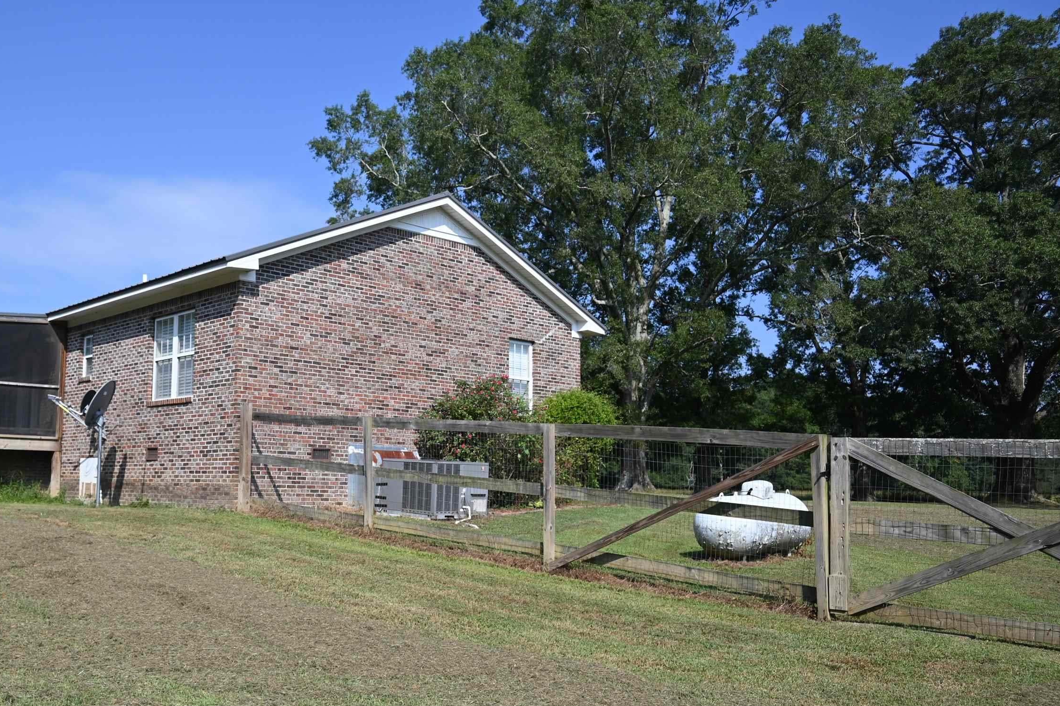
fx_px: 972
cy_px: 410
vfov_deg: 39.9
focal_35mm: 33
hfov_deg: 56.1
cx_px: 359
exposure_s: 1/800
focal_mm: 16
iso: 100
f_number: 4.5
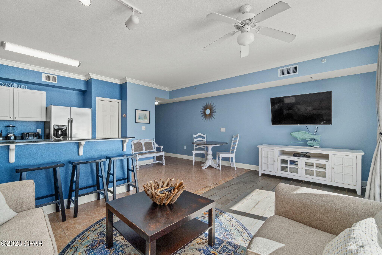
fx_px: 159
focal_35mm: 15
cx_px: 191
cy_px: 128
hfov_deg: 100.4
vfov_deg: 77.3
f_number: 9
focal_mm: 10
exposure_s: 1/30
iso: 400
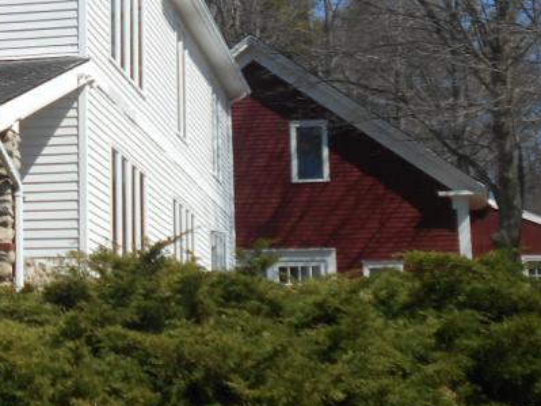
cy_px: 54
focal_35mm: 95
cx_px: -140
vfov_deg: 15.4
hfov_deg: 19.3
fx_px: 1484
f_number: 3.9
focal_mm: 6.7
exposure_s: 1/1000
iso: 80
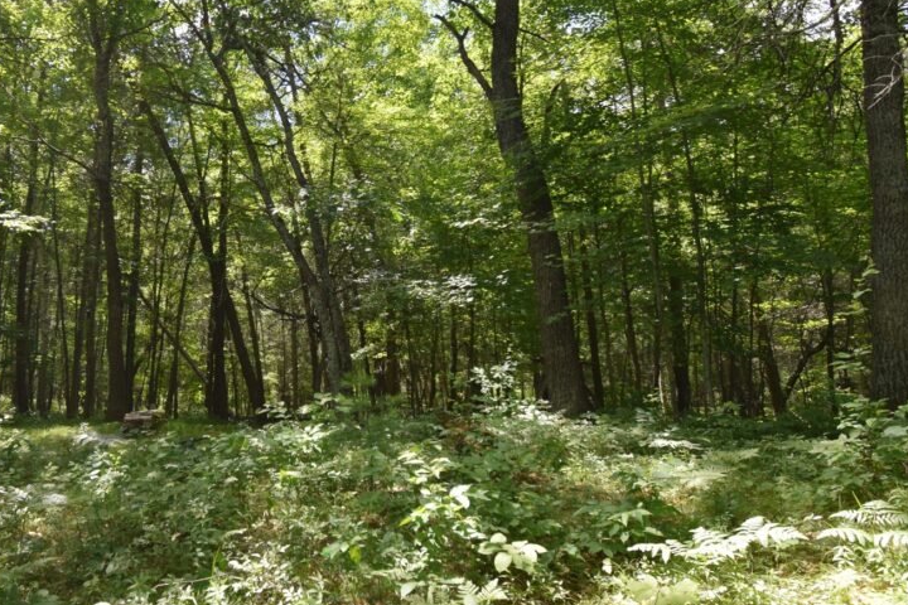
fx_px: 631
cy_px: 270
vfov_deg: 51.2
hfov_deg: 68.1
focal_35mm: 25
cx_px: 259
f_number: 7.1
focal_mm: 10
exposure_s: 1/200
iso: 400
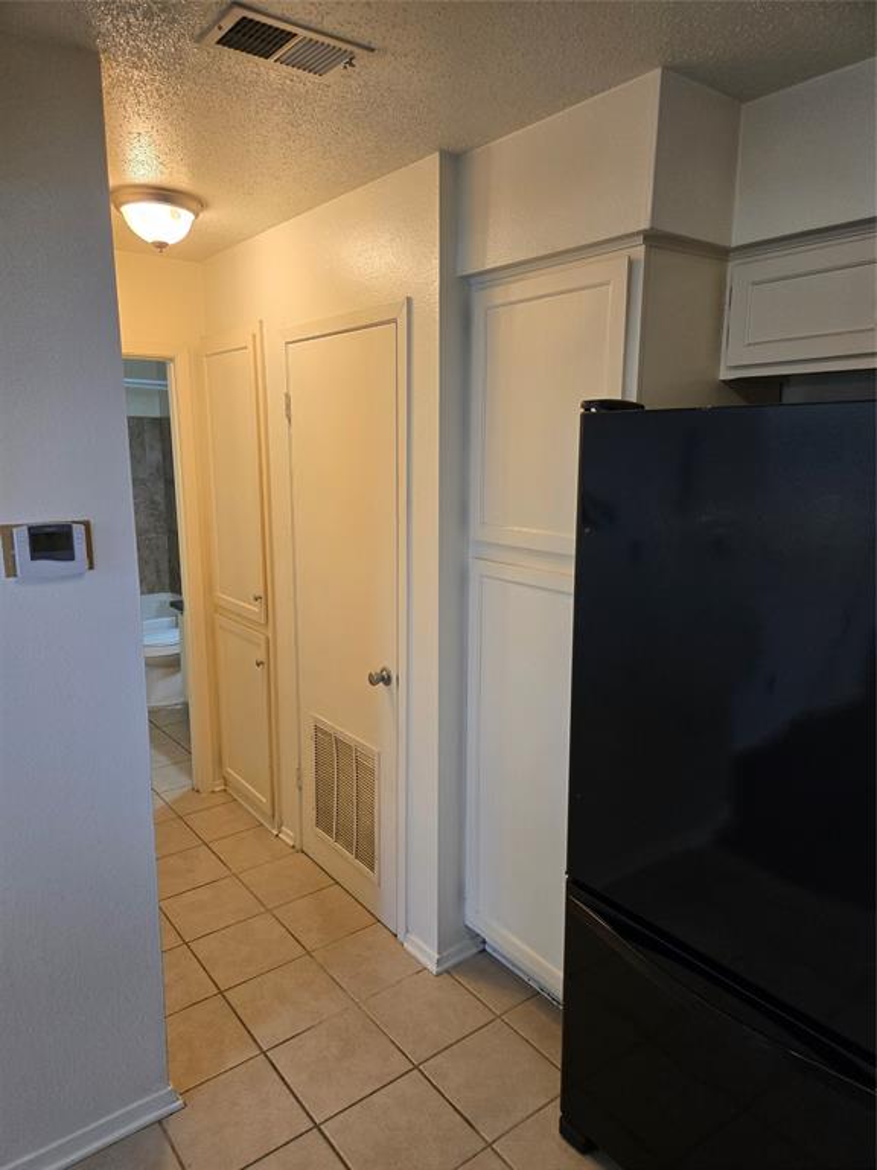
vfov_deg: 73.9
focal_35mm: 23
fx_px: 777
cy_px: 585
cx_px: 438
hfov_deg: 58.9
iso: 160
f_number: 1.8
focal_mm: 5.4
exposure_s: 1/120
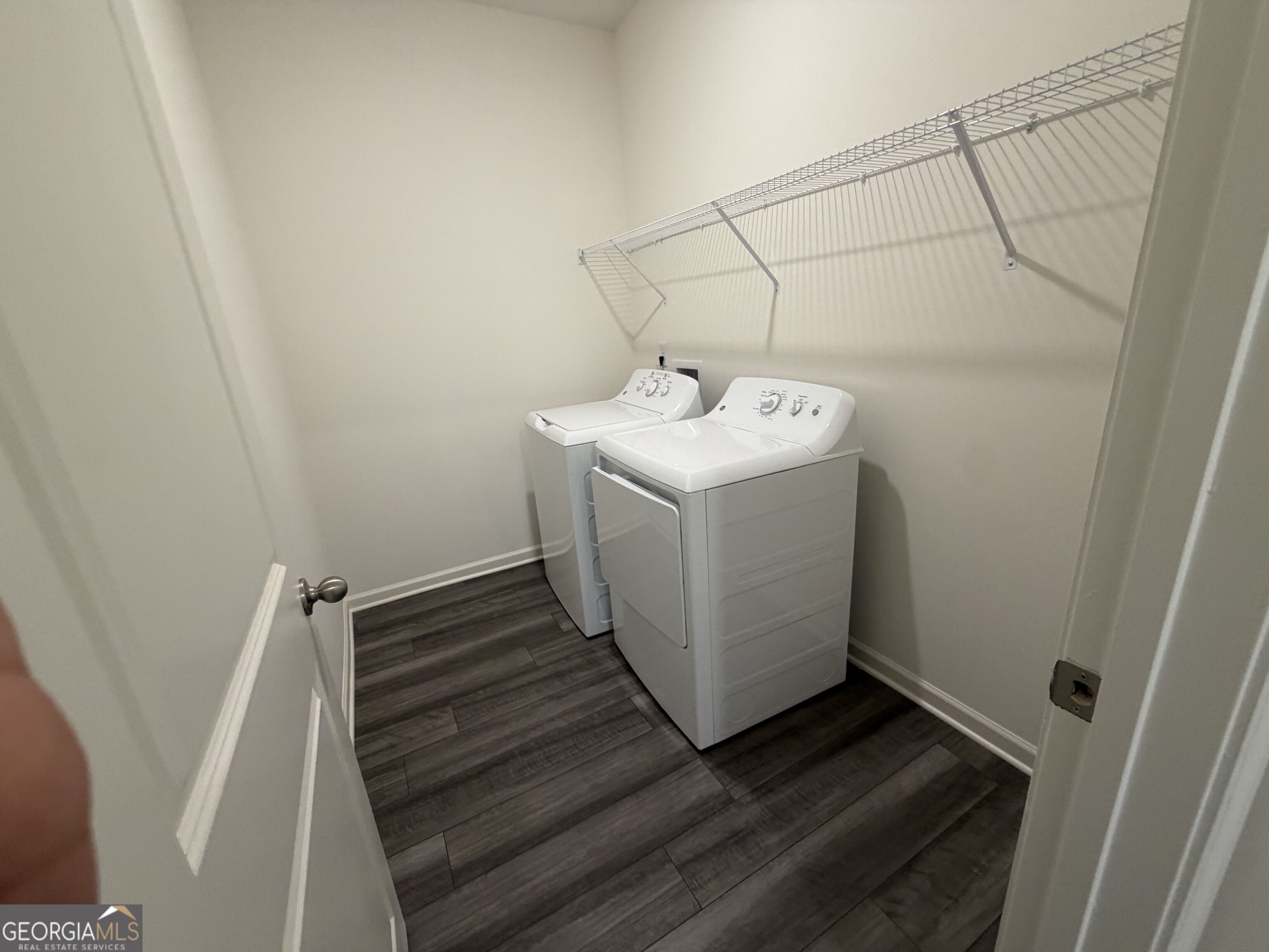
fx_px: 513
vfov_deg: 85.7
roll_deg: +4.1
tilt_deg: -16.5
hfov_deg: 102.1
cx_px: 634
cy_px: 476
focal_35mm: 14
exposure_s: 1/60
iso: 250
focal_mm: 2.22
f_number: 2.2
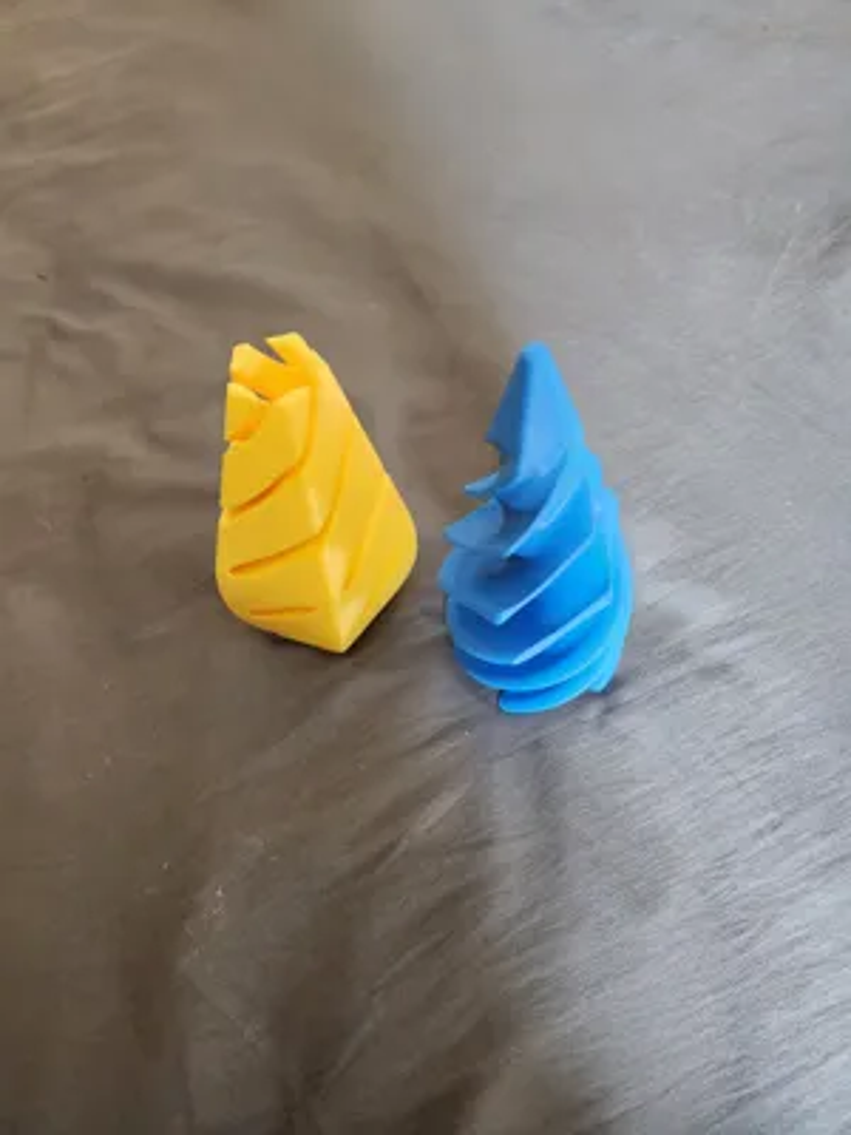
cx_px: 426
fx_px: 754
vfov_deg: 73.9
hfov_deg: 58.9
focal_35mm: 23
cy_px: 568
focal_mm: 5.4
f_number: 1.8
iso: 1000
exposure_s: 1/100
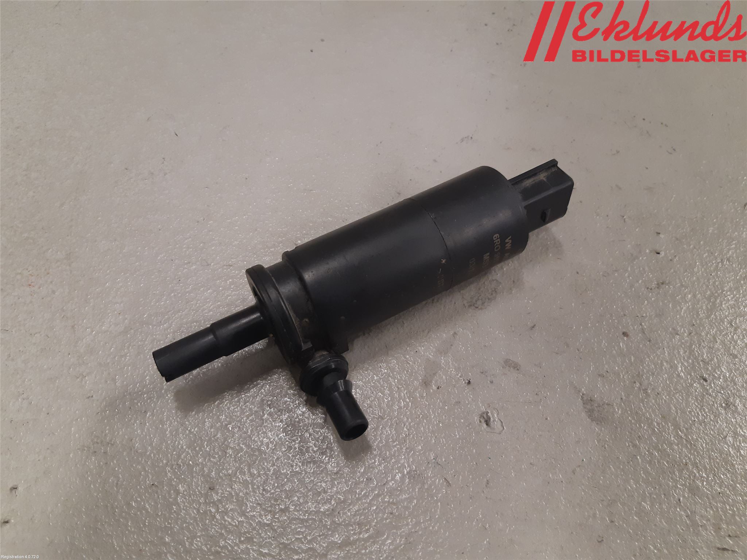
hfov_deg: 67.3
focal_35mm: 26
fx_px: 561
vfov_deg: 53.1
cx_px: 374
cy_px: 280
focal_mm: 3.93
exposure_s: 1/50
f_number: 1.7
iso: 160
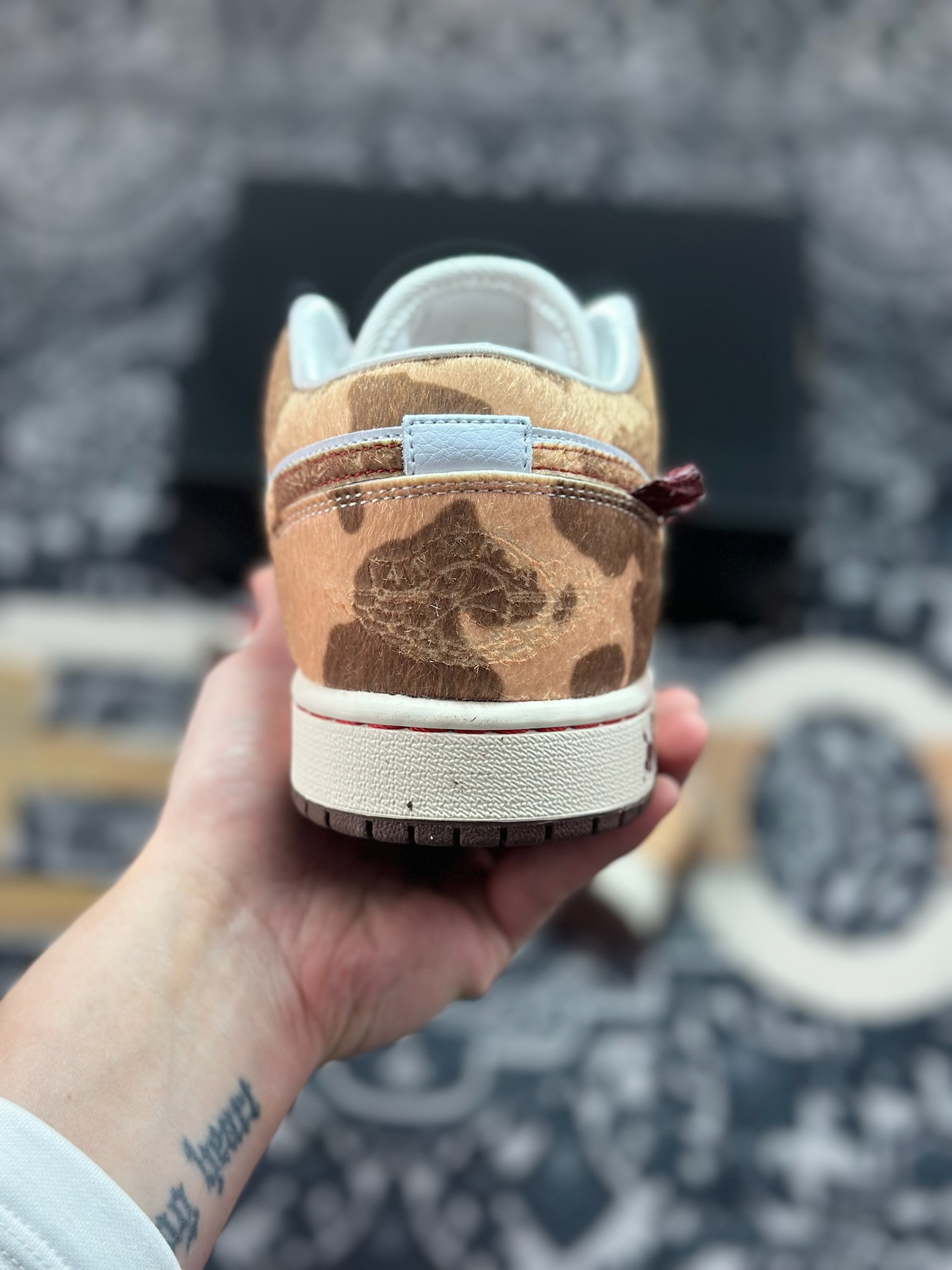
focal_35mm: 48
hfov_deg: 30.3
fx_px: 1760
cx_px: 476
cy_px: 635
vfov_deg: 39.7
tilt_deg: -55.2
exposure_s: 1/564
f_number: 1.78
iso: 80
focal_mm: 6.86
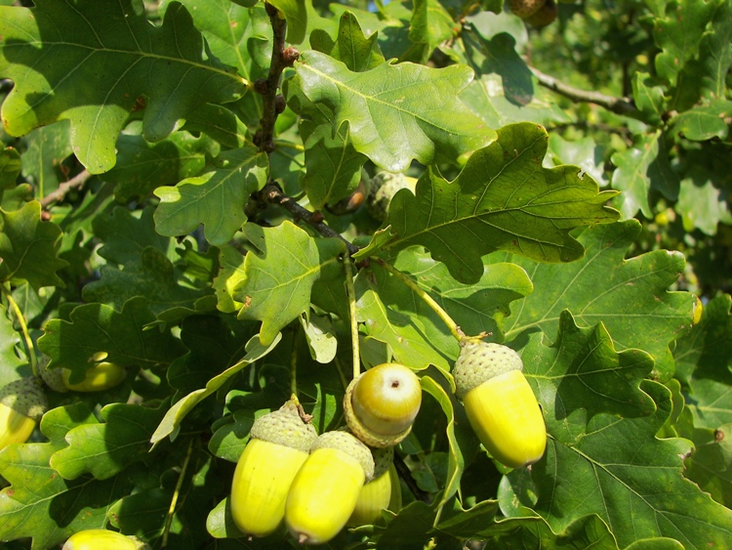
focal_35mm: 41
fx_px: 867
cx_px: 366
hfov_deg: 45.8
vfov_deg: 35.2
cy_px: 275
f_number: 2.8
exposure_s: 1/400
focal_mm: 6.8
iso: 50
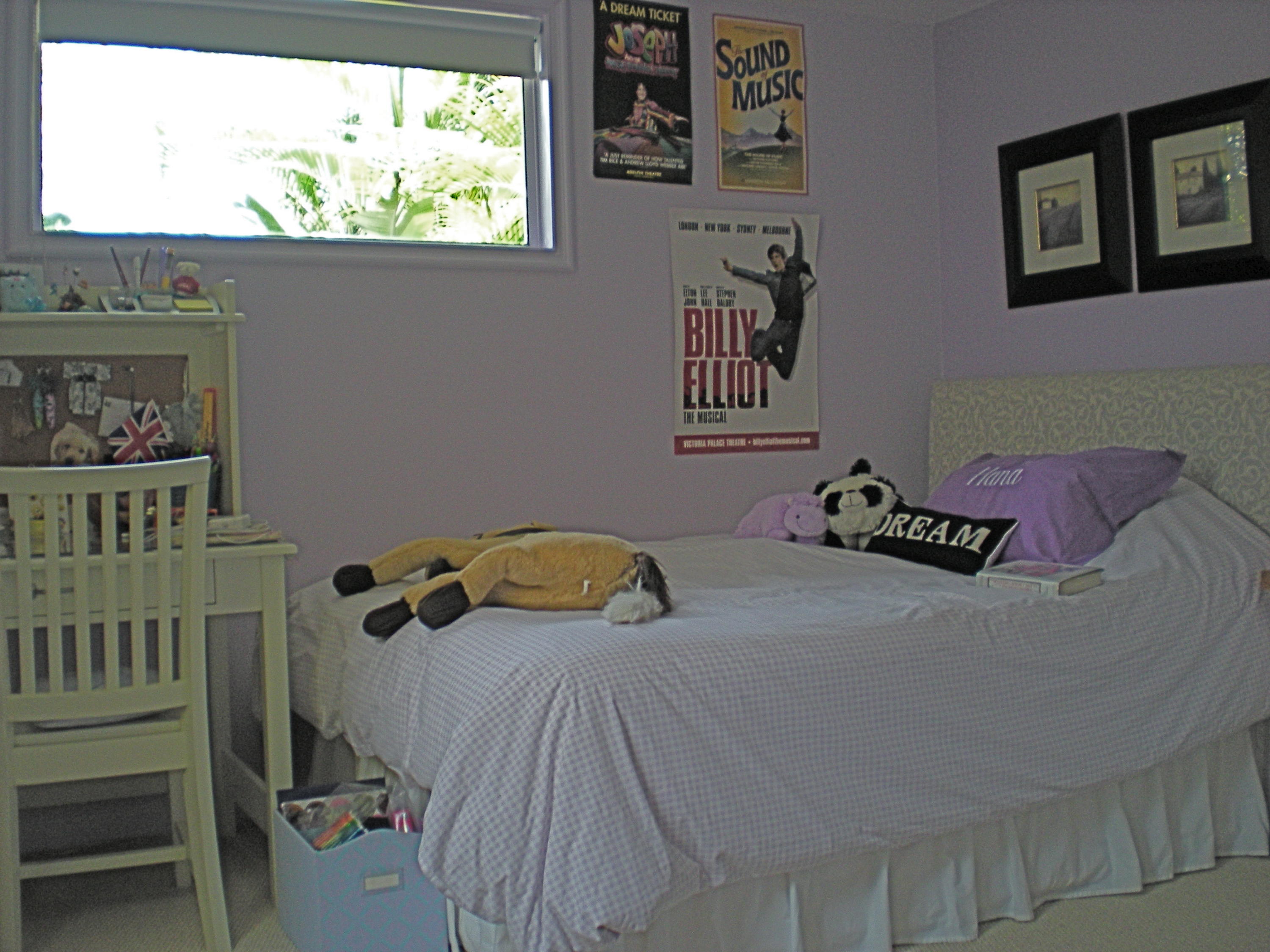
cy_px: 476
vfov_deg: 37.7
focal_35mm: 38
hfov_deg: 49.0
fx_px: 1394
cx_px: 635
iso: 119
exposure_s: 1/63.3
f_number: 3.1
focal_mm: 6.3
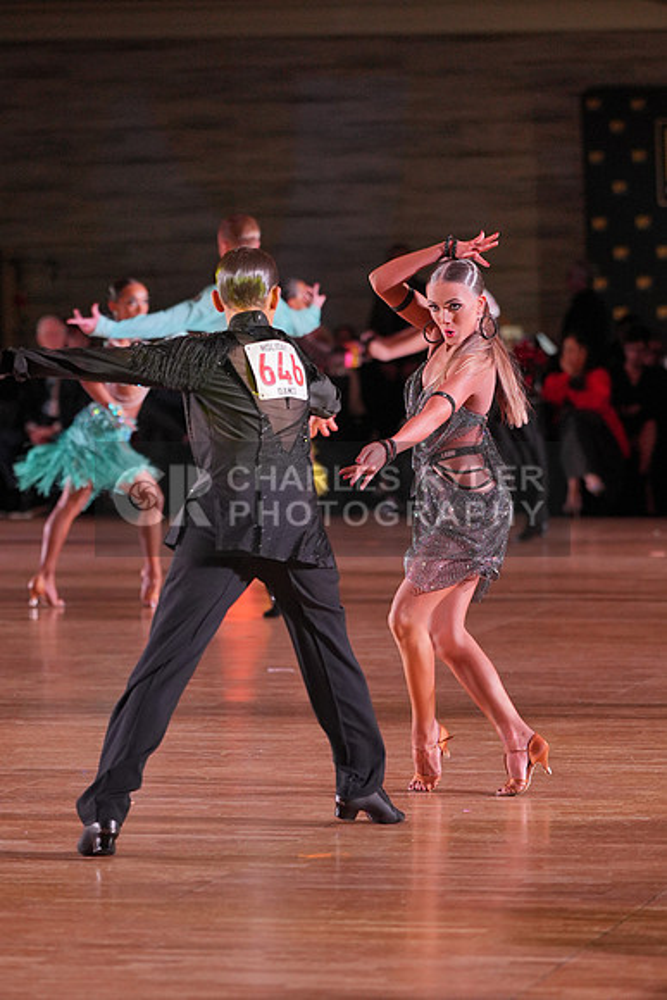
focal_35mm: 184
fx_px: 5110
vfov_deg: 11.2
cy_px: 500
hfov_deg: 7.5
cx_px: 334
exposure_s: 1/400
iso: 1250
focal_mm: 123
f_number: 2.8
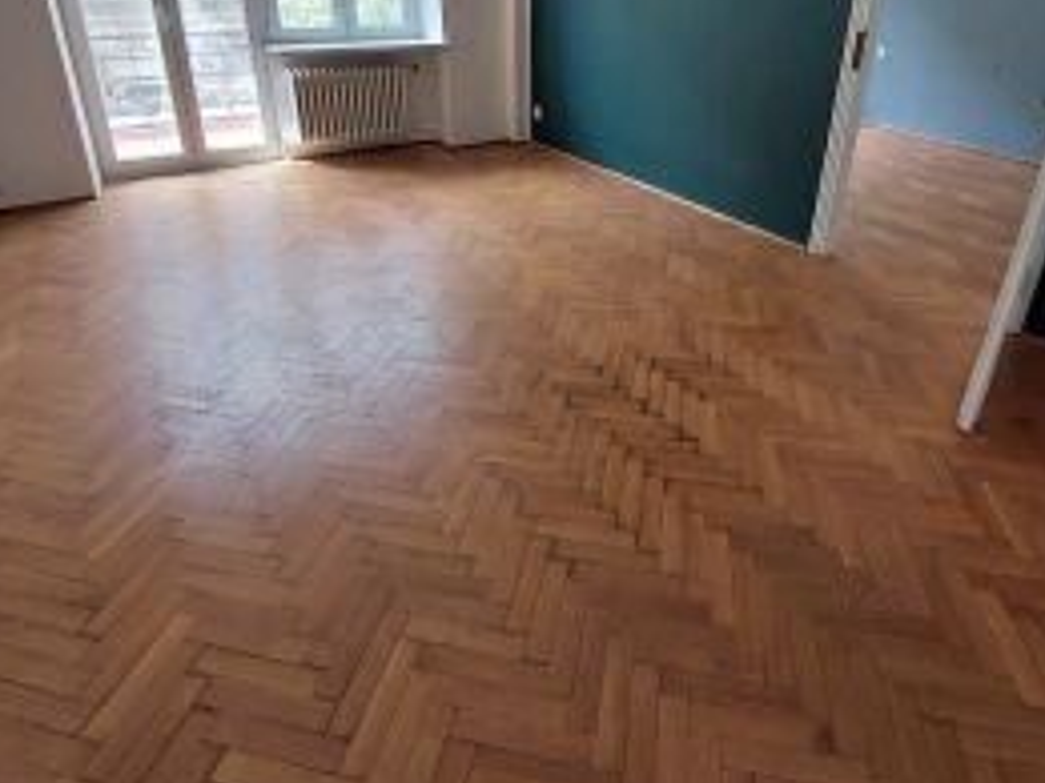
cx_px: 571
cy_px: 249
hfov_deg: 81.5
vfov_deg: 63.9
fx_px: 604
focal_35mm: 20
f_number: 2.2
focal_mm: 1.74
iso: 64
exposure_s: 1/50
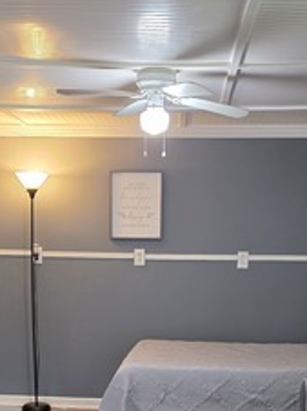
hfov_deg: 21.6
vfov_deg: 27.2
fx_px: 806
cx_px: 146
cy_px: 400
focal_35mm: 68
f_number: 1.7
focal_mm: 6.3
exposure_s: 1/120
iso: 400
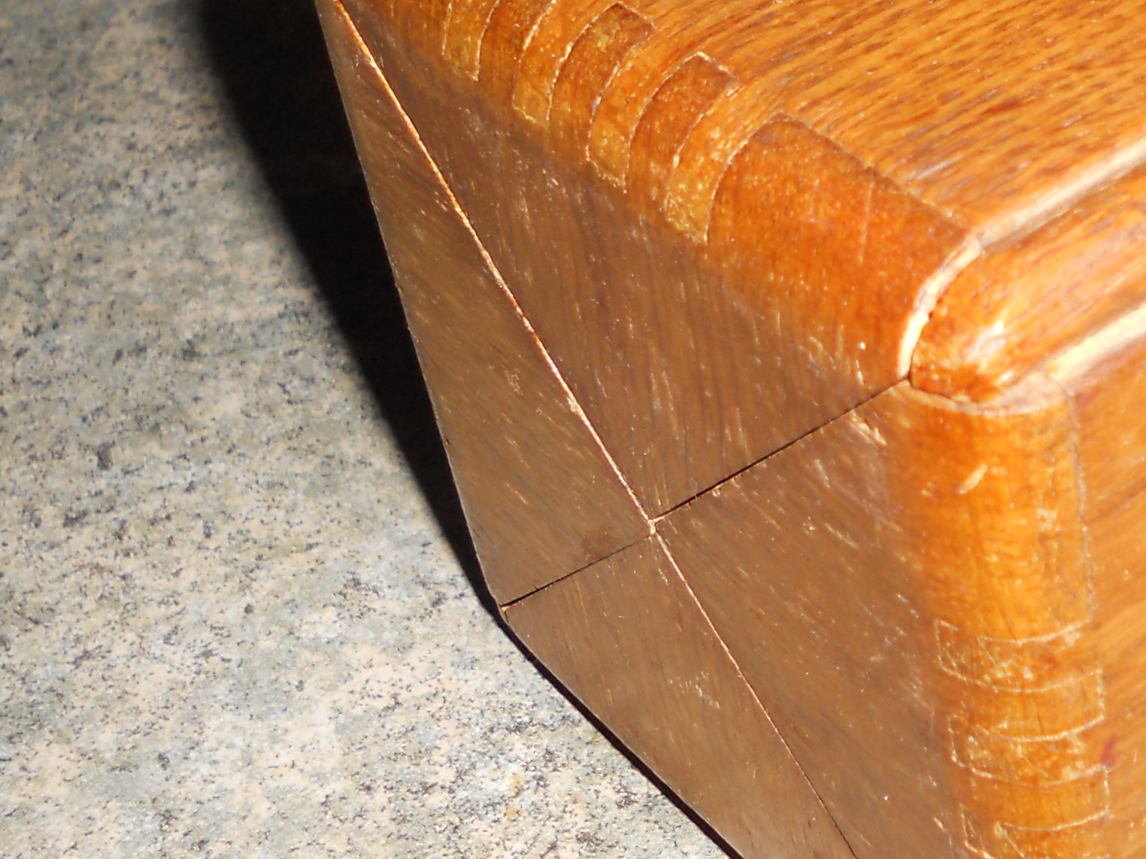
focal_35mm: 84
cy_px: 296
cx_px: 962
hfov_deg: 22.9
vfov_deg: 17.5
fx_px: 2781
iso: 80
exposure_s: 1/25
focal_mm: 5.8
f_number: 3.5
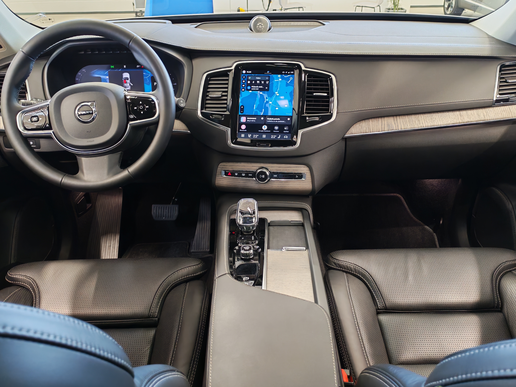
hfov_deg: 58.4
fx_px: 462
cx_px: 258
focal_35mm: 31
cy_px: 194
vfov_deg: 45.4
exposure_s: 1/50
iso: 740
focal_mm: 6.12
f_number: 1.9
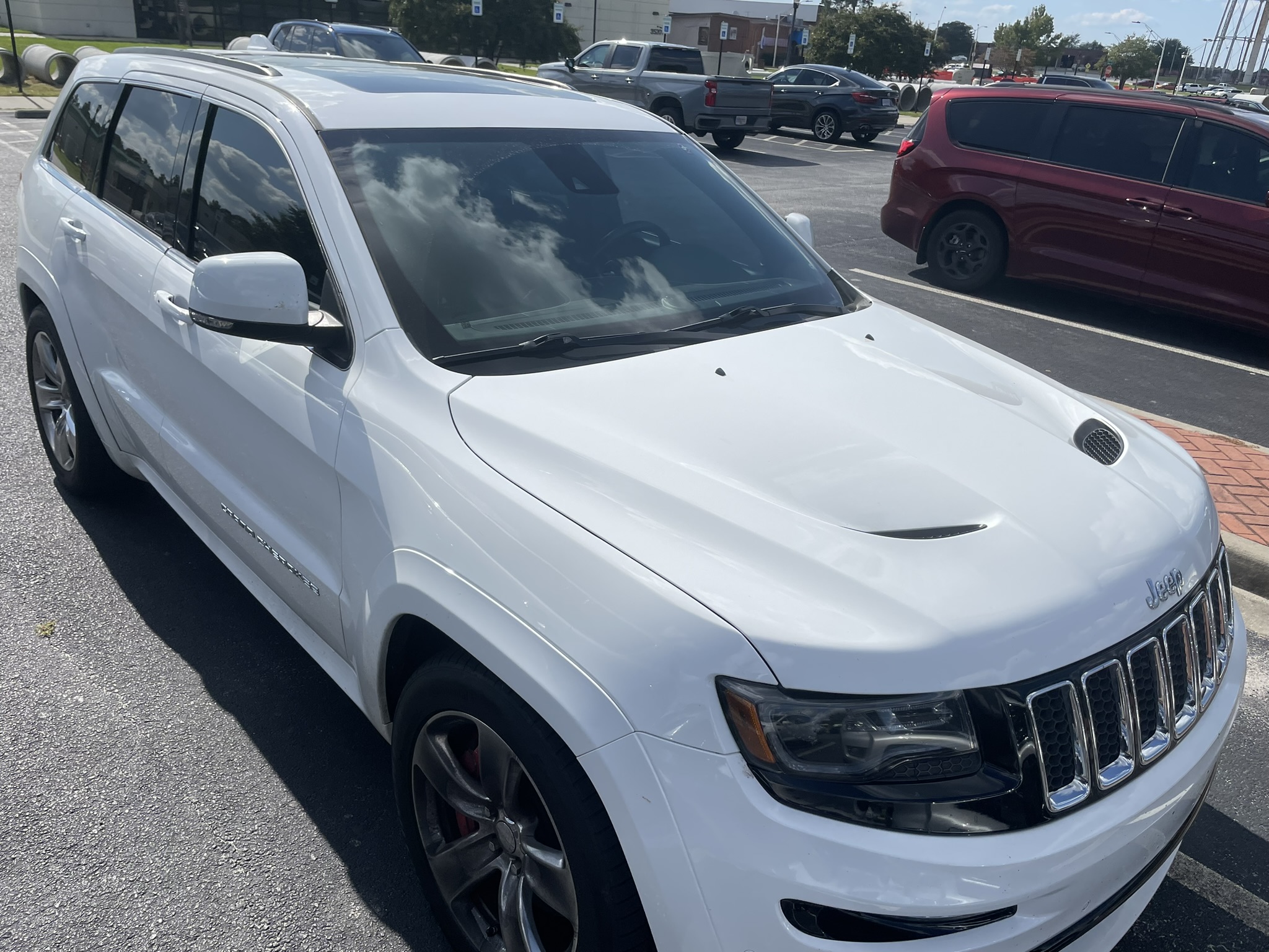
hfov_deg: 67.3
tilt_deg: -22.9
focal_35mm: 26
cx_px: 634
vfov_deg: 53.1
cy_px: 476
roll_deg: -5.5
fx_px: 953
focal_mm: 4.2
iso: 32
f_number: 1.6
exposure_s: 1/6897
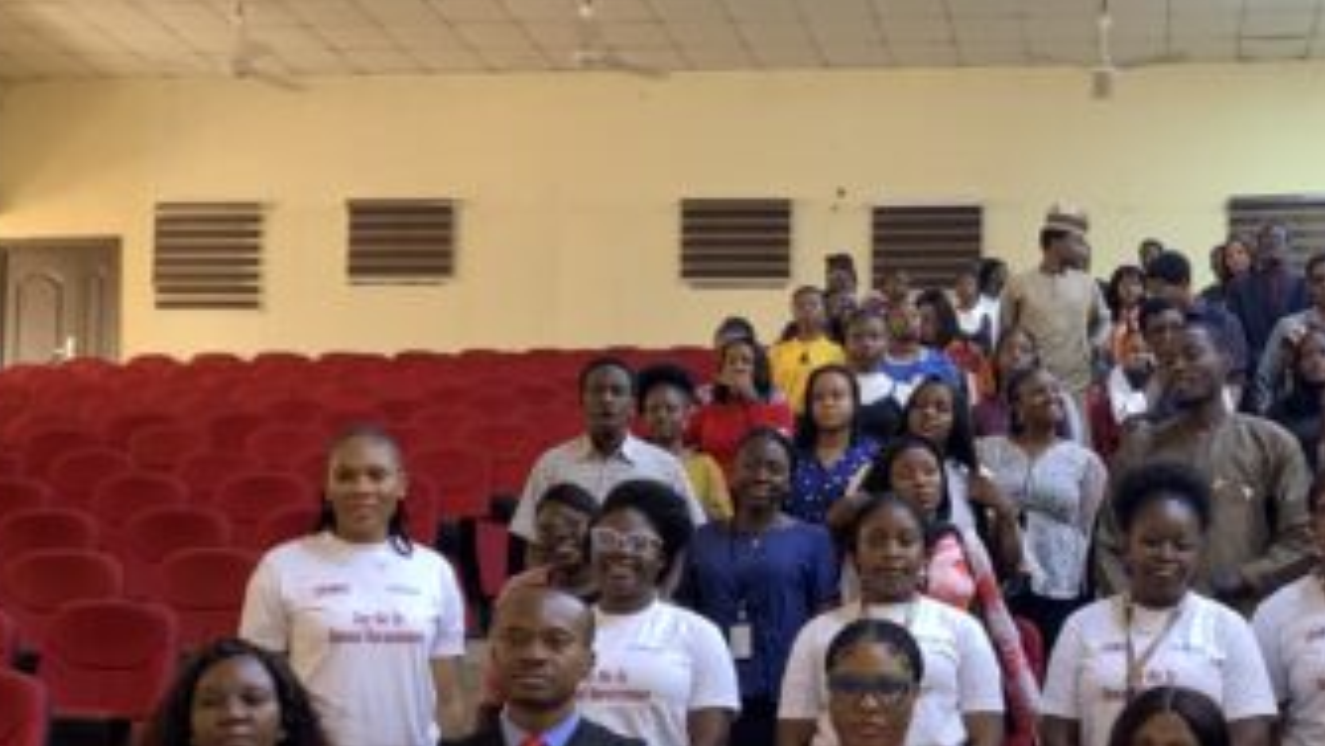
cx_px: 1004
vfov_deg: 20.1
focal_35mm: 59
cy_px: 647
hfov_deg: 34.6
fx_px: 2073
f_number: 1.8
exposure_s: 1/50
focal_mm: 4.25
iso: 250
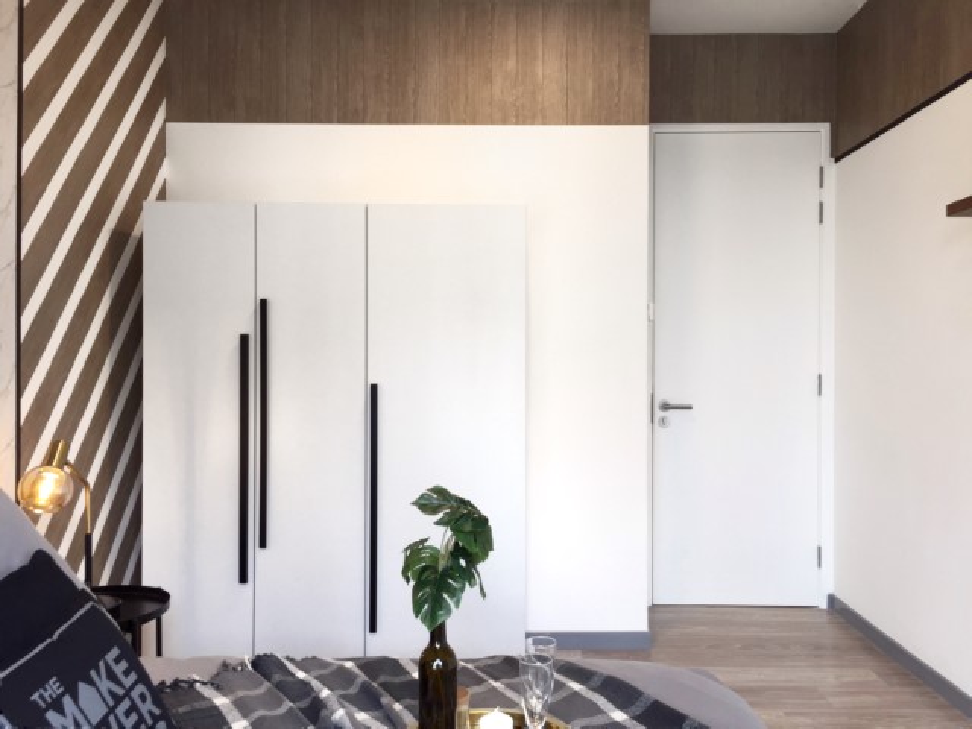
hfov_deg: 61.7
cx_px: 486
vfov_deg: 48.2
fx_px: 814
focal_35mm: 29
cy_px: 364
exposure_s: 1/33
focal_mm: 4.15
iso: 40
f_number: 2.2
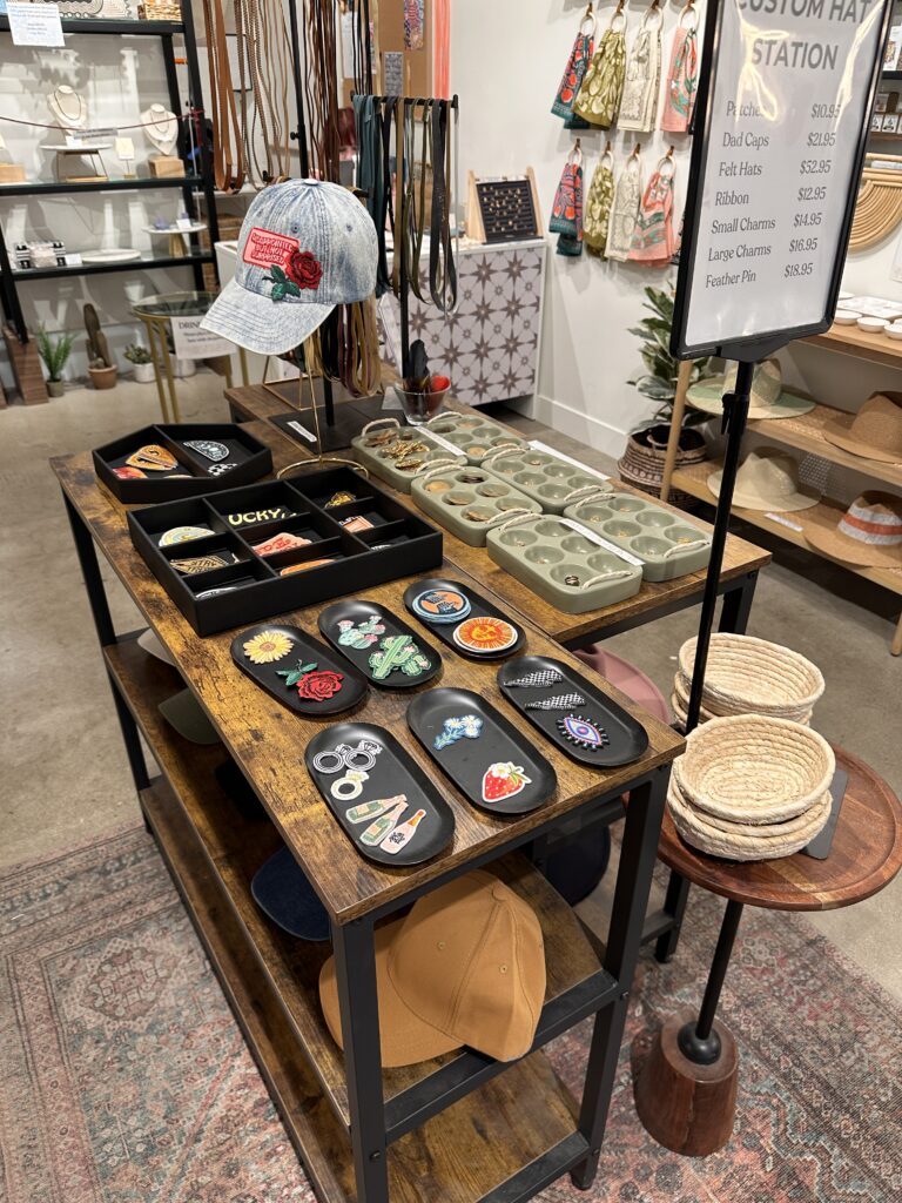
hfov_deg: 56.8
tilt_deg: -31.5
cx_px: 451
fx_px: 834
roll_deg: -0.5
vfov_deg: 71.6
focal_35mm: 24
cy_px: 602
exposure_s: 1/60
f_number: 1.78
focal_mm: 6.86
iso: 125
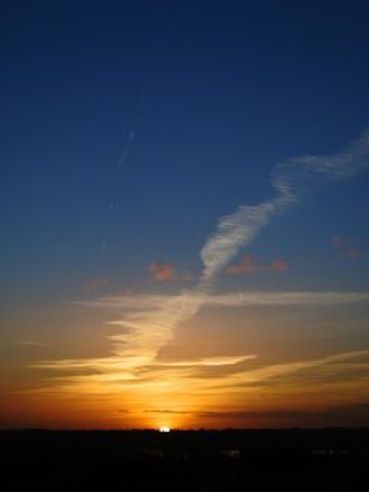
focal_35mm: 71
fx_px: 1010
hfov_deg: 20.7
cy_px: 246
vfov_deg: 27.4
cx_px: 170
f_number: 1.8
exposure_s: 1/5000
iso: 100
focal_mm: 18.5
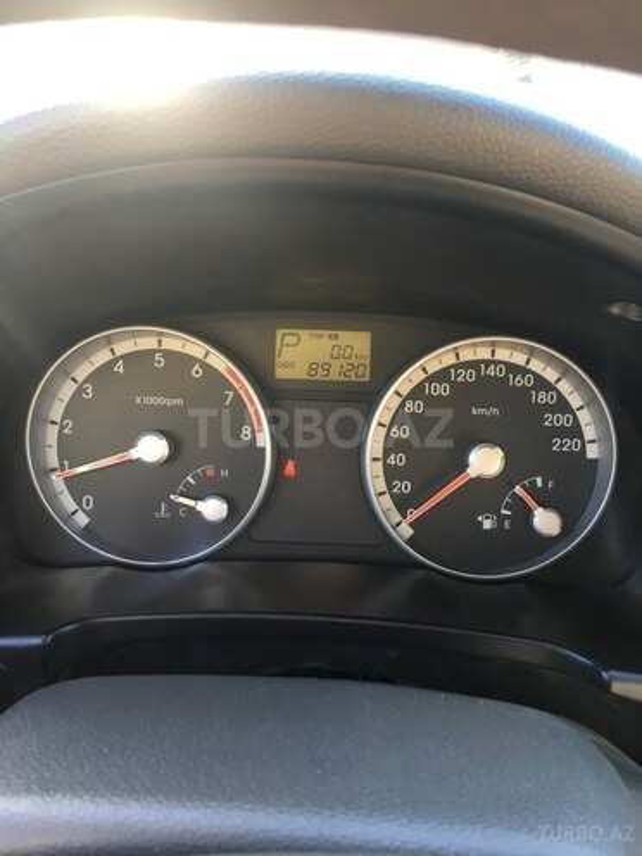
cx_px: 321
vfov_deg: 61.7
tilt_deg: -22.2
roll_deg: +1.0
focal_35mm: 29
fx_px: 717
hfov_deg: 48.2
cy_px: 428
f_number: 2.2
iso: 32
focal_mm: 4.15
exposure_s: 1/33
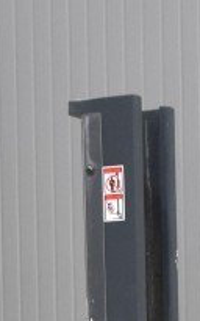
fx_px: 1876
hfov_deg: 6.1
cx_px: 169
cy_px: 539
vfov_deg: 9.4
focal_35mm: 215
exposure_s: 1/50
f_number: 4
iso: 1600
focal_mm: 24
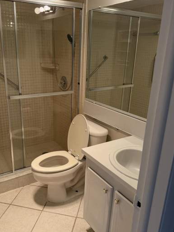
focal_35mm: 30
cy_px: 120
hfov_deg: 46.6
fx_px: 201
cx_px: 72
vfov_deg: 59.9
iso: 100
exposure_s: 1/329
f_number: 1.78
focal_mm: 6.76
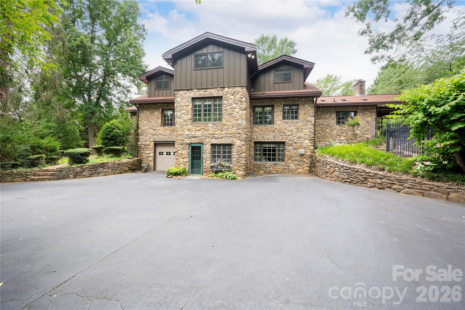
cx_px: 232
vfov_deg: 81.1
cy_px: 155
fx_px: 181
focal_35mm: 14
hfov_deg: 104.3
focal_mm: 14
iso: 160
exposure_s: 1/60
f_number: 8
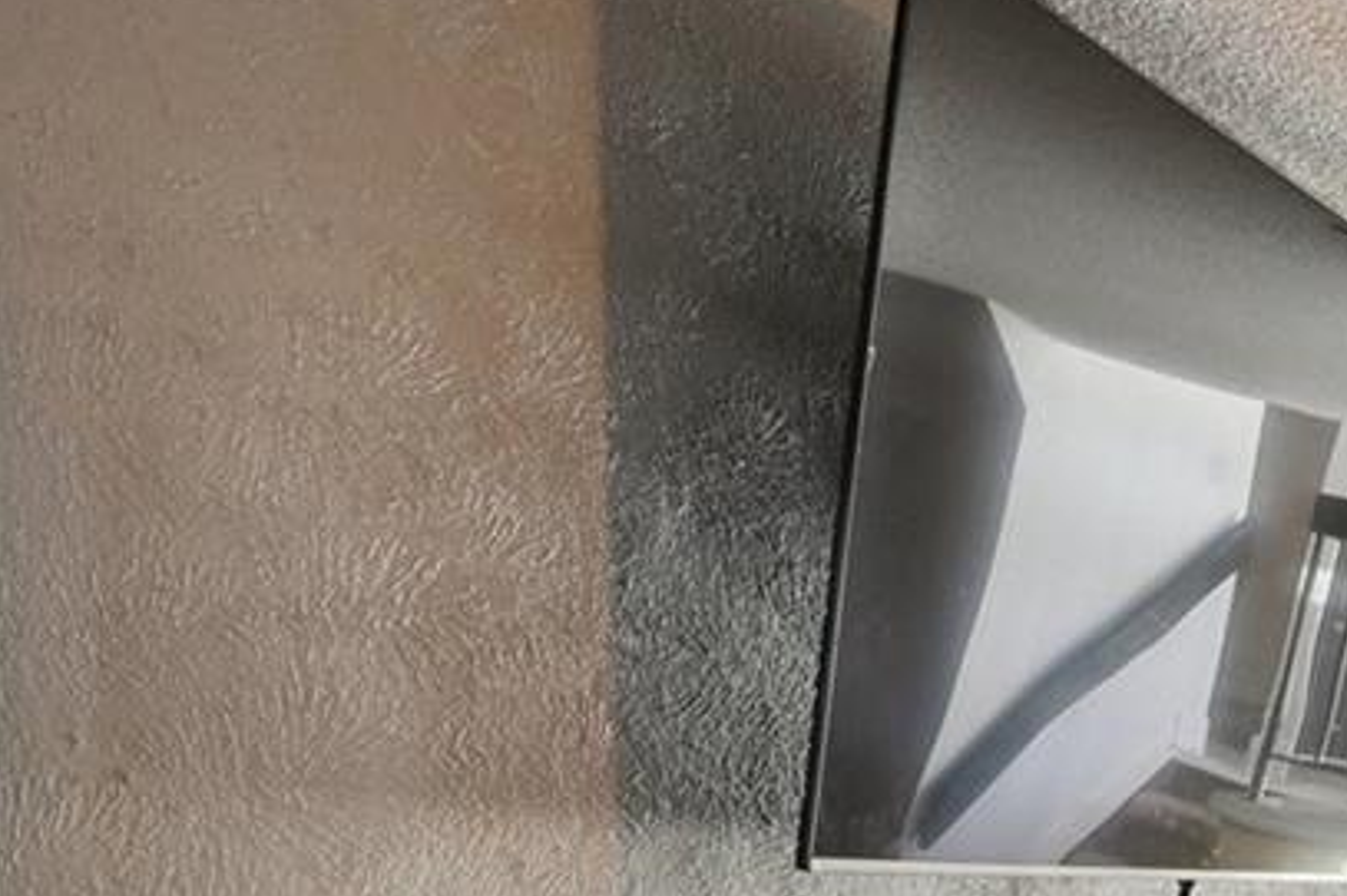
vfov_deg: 21.9
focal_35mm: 59
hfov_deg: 22.1
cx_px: 2373
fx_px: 2207
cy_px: 946
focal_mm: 15
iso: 400
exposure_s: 1/8
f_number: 10
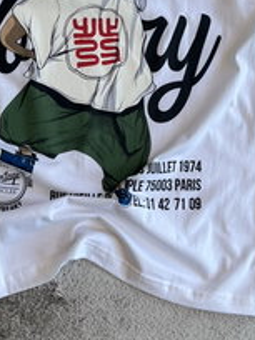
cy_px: 78
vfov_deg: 28.1
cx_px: 75
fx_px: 668
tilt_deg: -86.2
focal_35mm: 68
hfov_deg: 21.5
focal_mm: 5.1
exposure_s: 1/136
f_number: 1.6
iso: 32
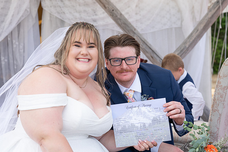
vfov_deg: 20.6
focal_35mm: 66
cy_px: 76
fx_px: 418
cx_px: 114
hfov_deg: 30.5
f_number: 5
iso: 400
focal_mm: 66
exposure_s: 1/500
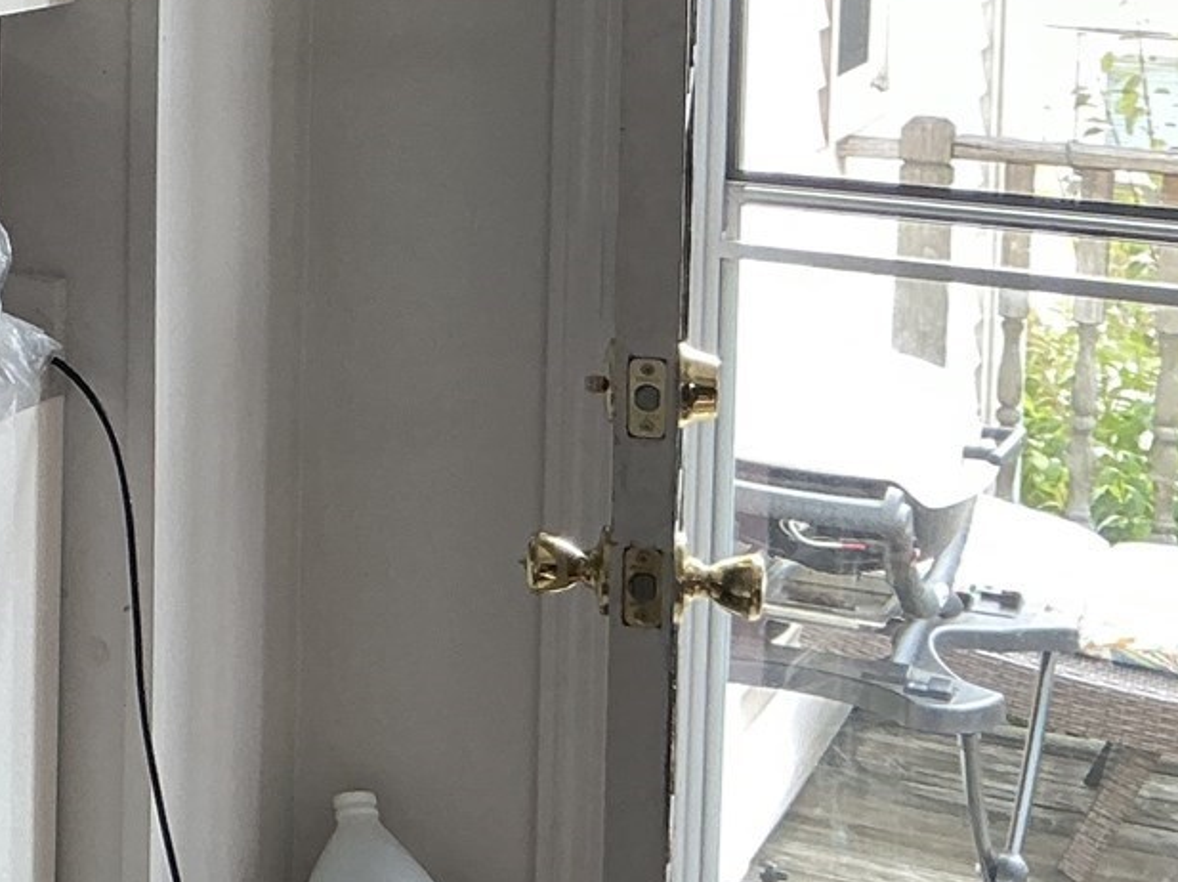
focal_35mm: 93
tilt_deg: -2.5
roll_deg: -0.3
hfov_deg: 18.5
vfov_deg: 15.3
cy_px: -181
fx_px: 3163
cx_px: -622
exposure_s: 1/60
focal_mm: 3
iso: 64
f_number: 1.8
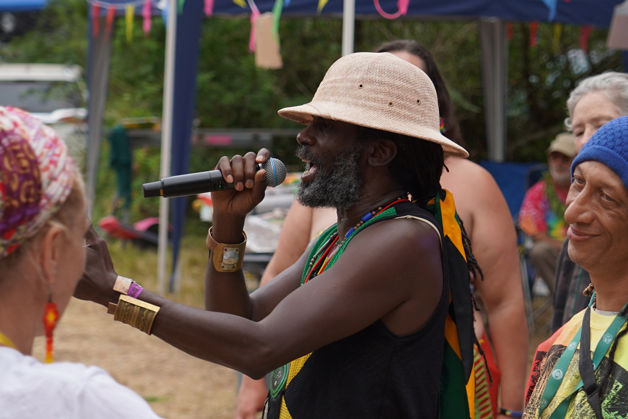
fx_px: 2564
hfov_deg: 13.9
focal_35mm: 147
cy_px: 251
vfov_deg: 9.3
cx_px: 431
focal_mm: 61
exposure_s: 1/160
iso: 160
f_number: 4
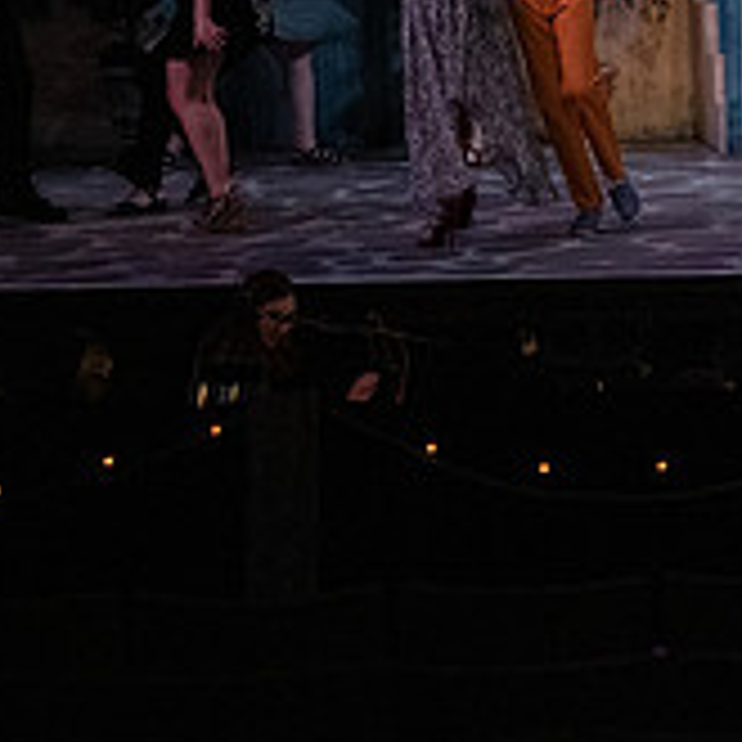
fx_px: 3613
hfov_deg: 11.4
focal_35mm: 149
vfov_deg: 11.6
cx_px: 1021
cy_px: 25
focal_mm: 50
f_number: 2.8
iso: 6400
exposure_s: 1/400
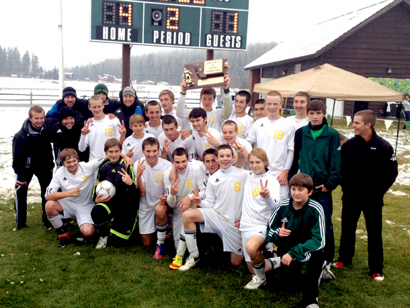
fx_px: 415
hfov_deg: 52.6
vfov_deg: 40.7
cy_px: 154
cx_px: 205
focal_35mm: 35
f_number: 2.4
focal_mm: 4.28
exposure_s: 1/174
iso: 50
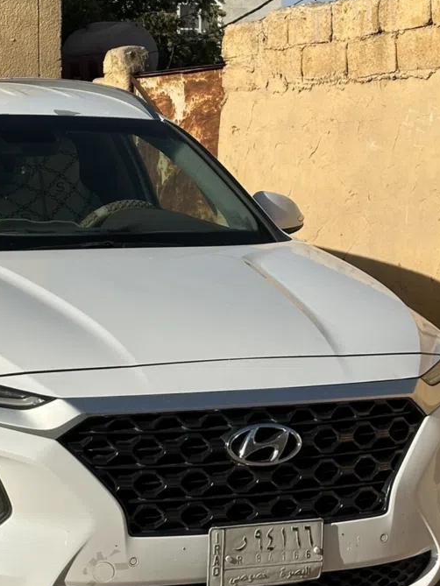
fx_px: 1660
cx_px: 93
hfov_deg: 15.0
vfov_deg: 19.9
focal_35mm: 98
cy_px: 157
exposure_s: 1/7092
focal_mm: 6.86
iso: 64
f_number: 1.78
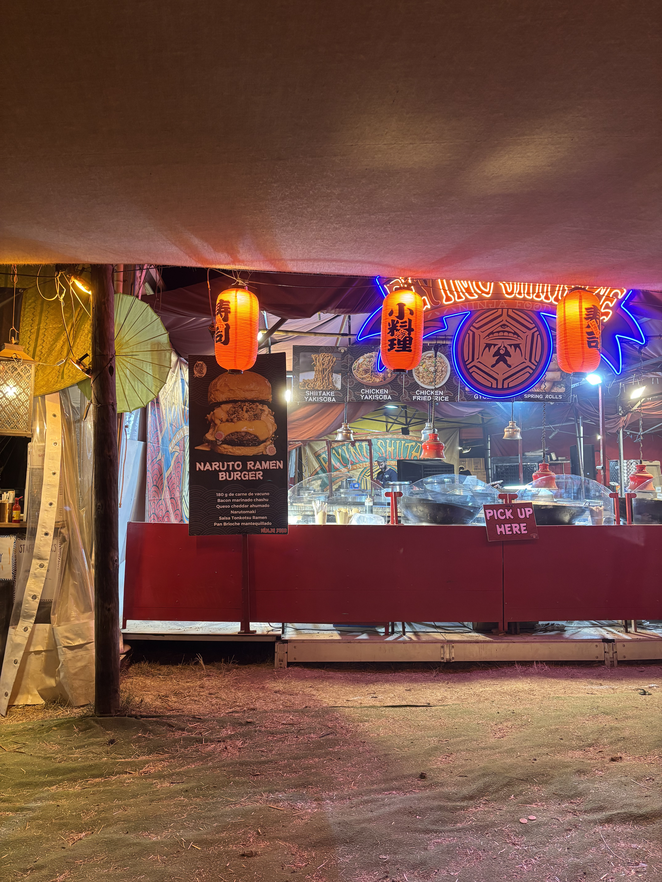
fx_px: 663
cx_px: 331
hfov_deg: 53.1
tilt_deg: +3.0
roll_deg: -1.7
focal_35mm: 26
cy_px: 441
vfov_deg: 67.3
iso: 250
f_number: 1.6
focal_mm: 5.96
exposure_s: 1/50
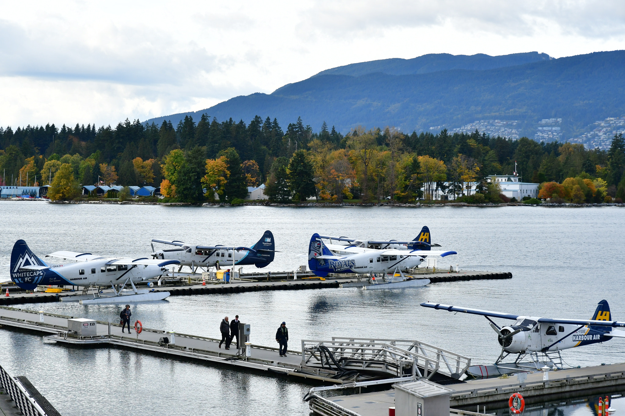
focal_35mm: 78
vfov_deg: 17.5
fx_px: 1354
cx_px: 312
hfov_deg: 26.0
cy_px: 208
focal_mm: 52
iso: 640
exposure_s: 1/640
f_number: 6.3
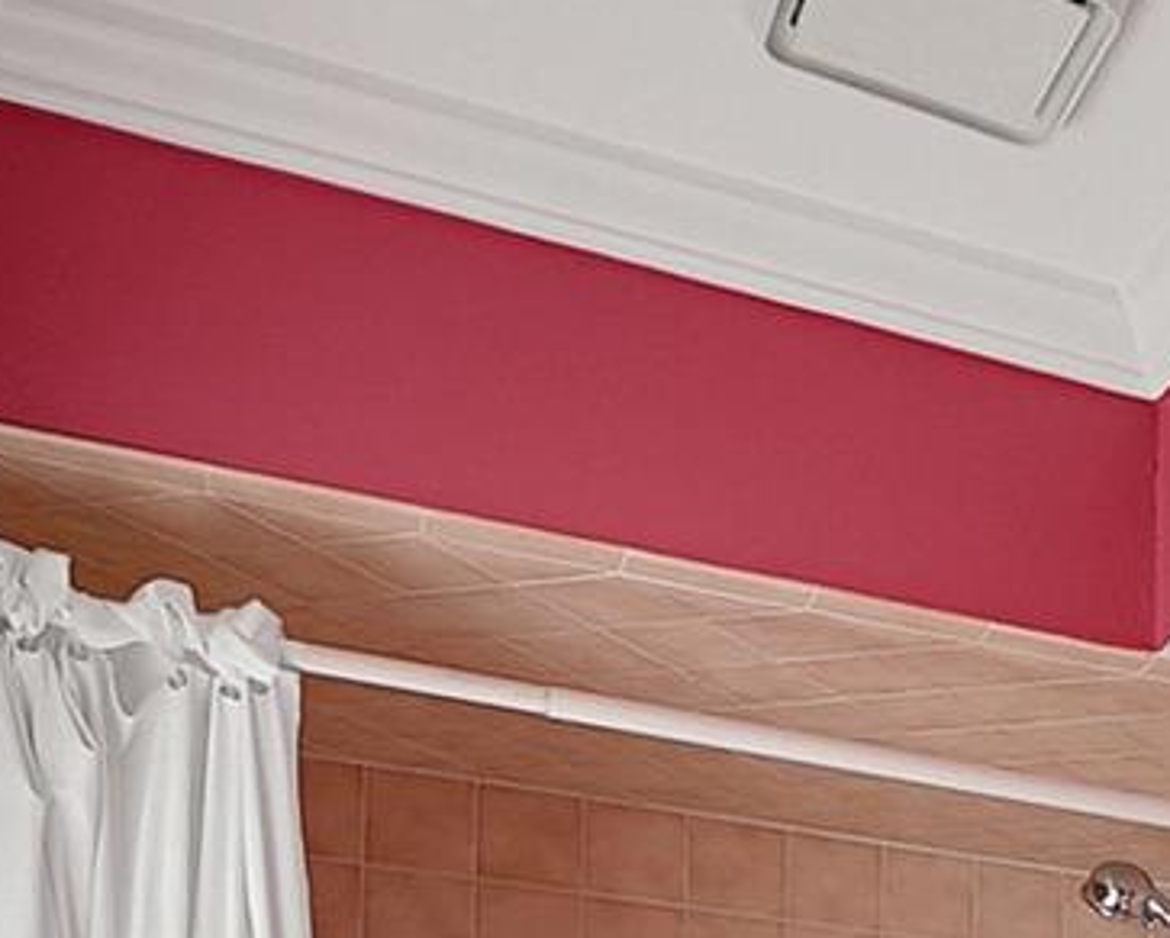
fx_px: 2149
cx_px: 1860
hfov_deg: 23.1
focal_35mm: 62
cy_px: 1555
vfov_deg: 19.9
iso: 200
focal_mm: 10
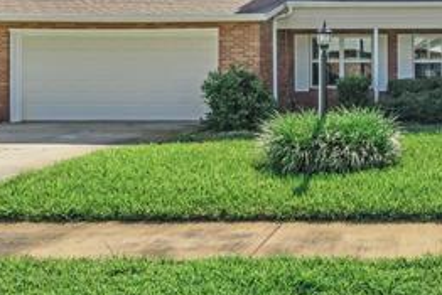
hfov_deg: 37.7
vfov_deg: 29.3
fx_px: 557
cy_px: 79
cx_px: 461
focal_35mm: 45
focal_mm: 11
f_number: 9
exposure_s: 1/4000
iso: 250
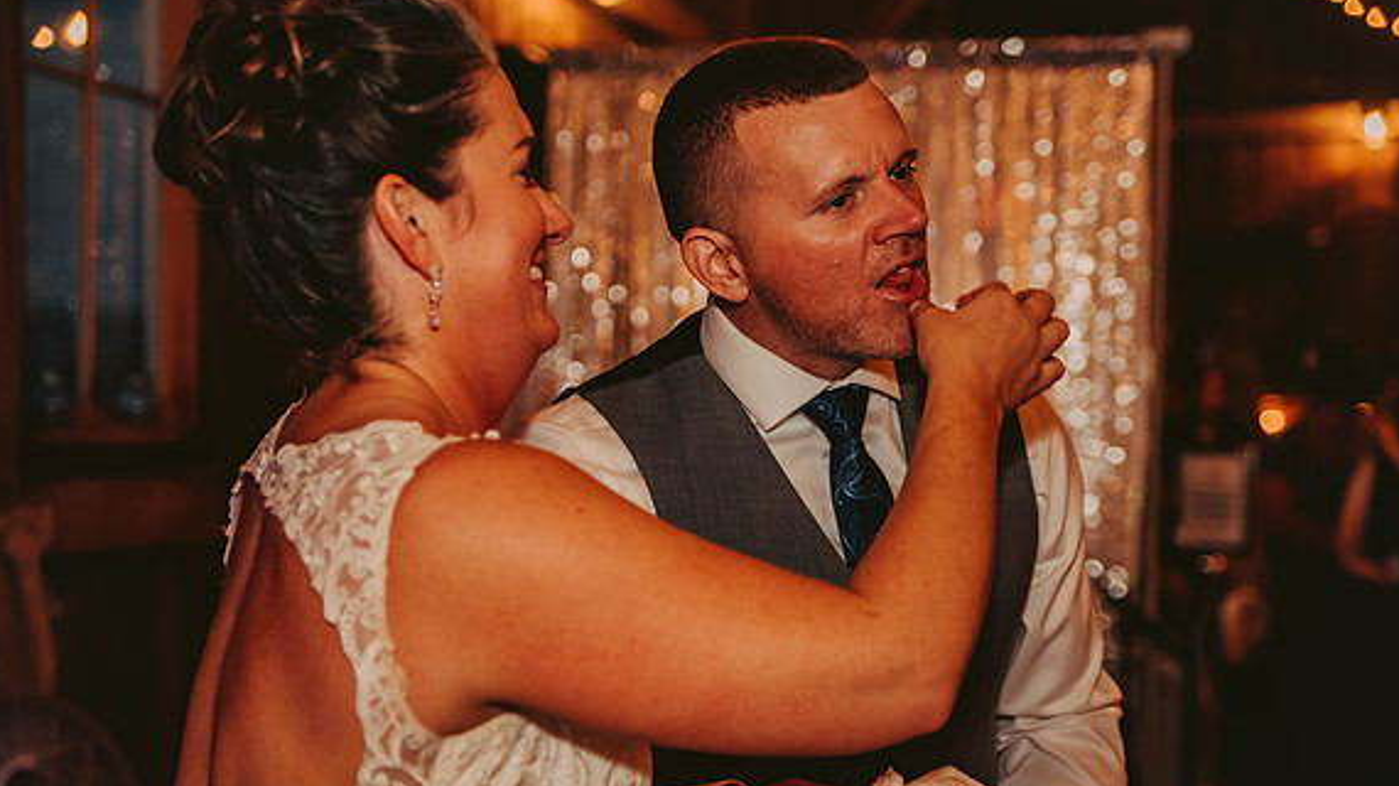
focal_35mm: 64
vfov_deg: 18.8
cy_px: 441
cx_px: 702
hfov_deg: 32.8
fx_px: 2373
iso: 1600
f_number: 2.8
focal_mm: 60
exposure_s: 1/125
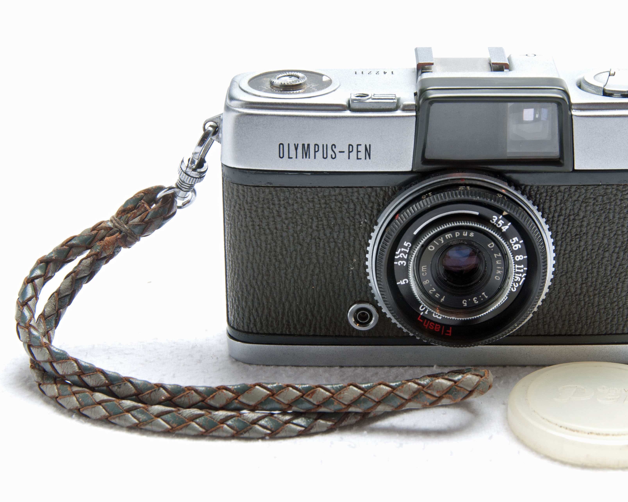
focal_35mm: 95
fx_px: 1766
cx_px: 369
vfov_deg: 16.2
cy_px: 251
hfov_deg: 20.1
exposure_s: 1/6
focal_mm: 56
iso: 100
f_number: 11
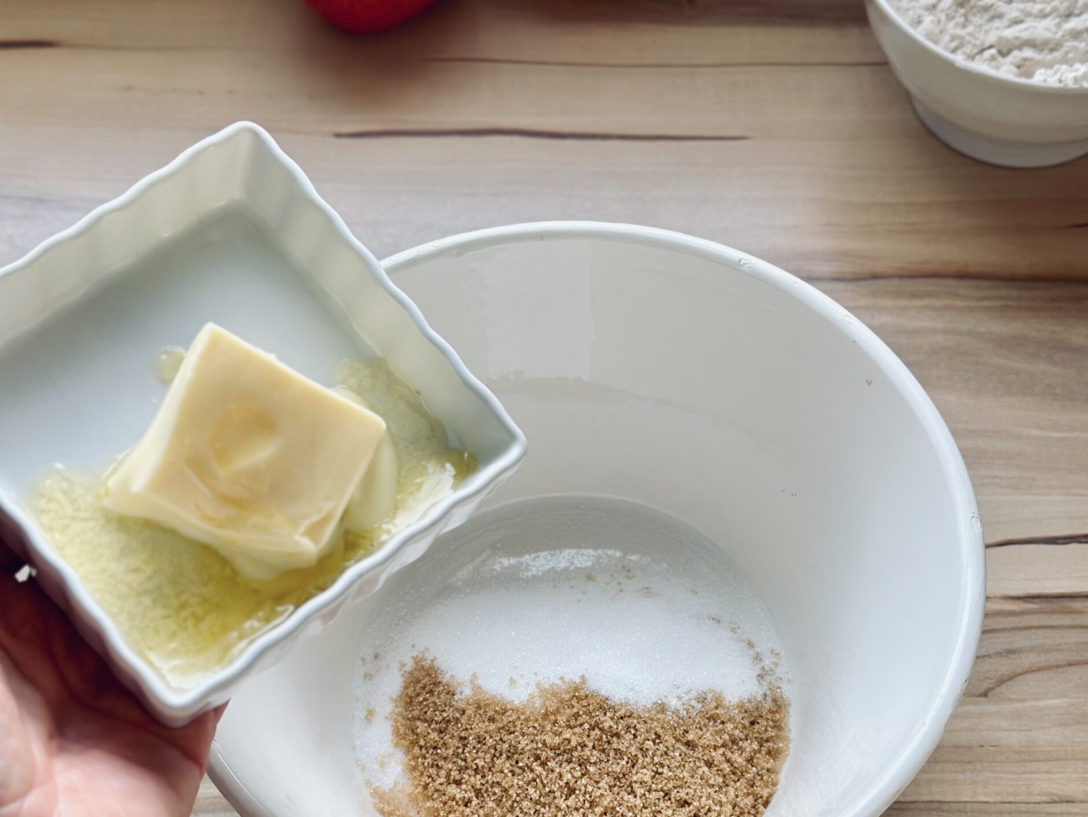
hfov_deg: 29.8
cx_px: 545
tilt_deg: -60.1
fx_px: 2043
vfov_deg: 22.5
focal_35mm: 65
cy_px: 560
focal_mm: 6.86
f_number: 1.78
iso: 100
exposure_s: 1/171
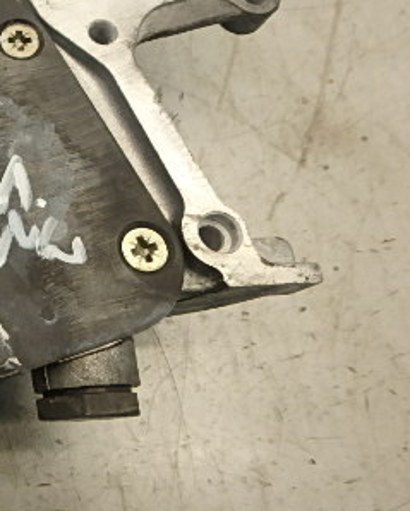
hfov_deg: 28.2
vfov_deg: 41.5
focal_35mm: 44
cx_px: -124
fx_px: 666
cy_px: 175
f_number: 3.5
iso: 200
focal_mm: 3.7
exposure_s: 1/60
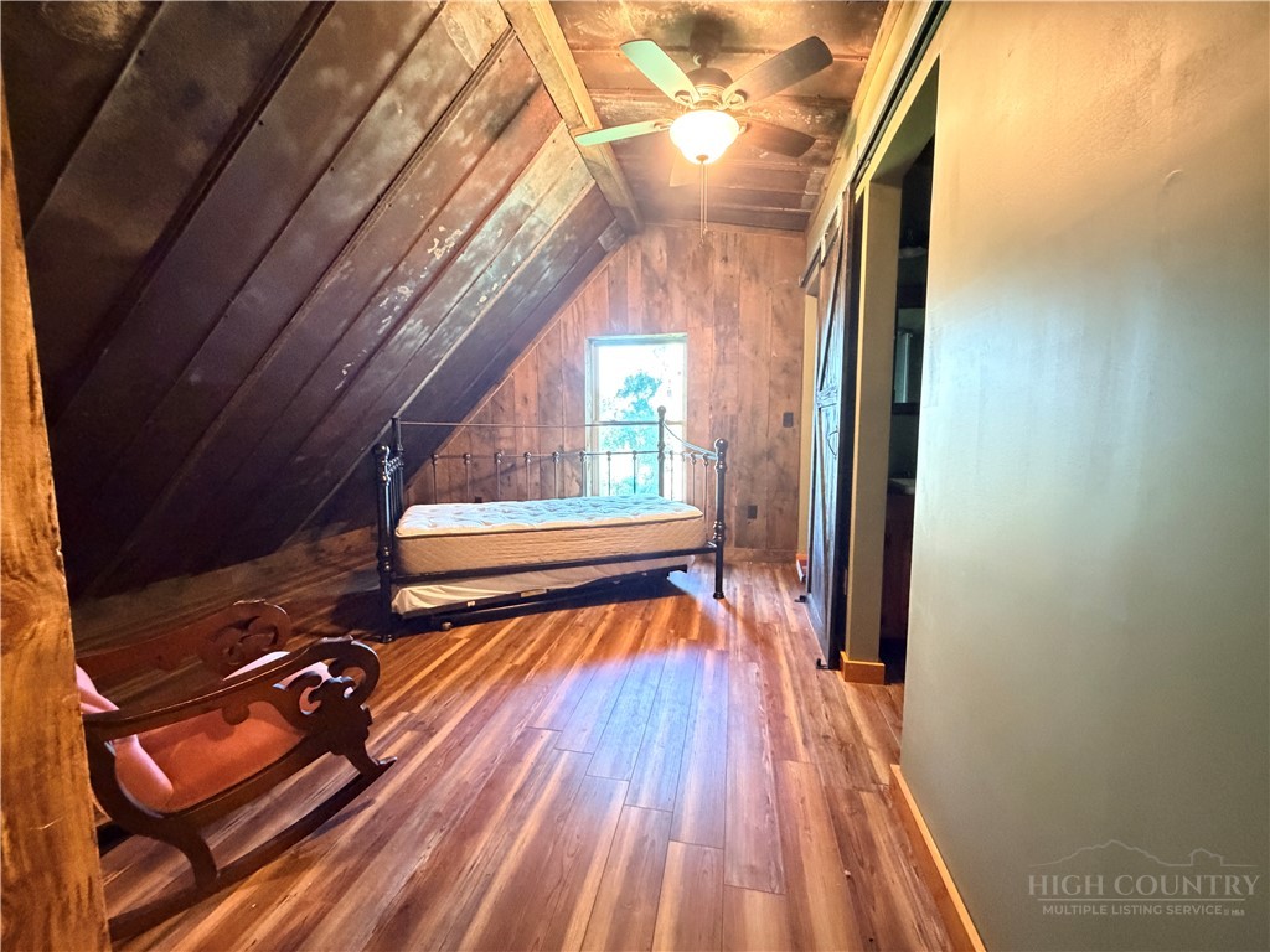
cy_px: 476
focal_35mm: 14
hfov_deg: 102.1
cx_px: 635
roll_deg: +0.7
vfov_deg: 85.7
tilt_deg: -5.6
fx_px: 514
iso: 1600
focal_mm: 2.22
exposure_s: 1/30
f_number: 2.2
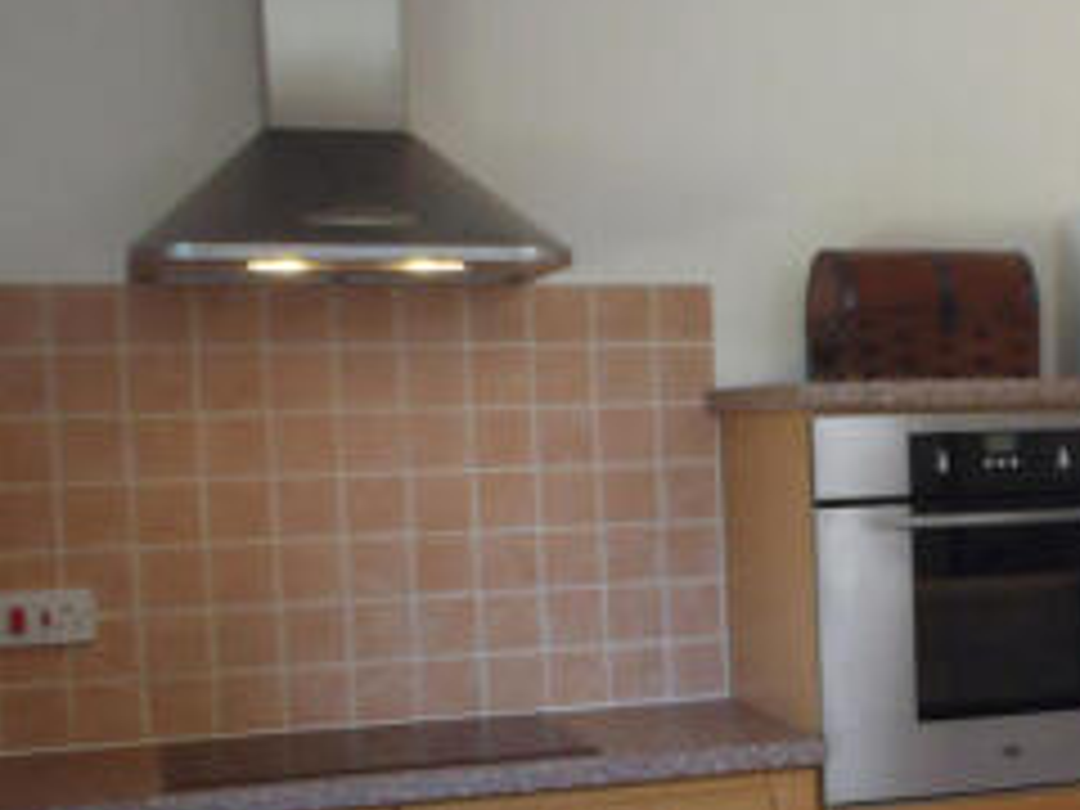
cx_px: 1199
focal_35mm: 68
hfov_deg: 26.3
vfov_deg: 21.4
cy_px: 601
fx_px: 2122
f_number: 3.9
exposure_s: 1/20
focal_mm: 5
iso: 200
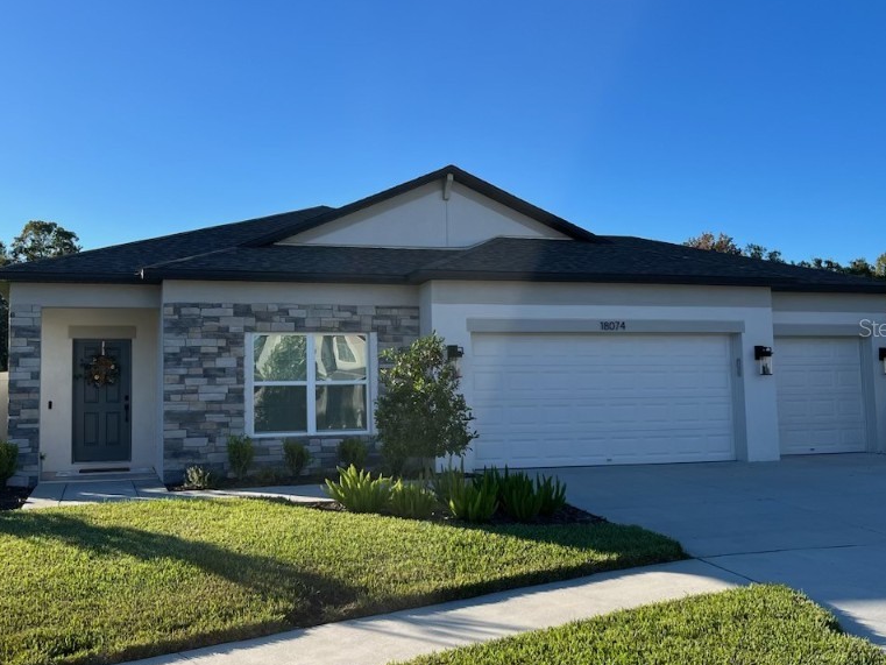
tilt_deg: +4.7
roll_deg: +1.4
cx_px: 373
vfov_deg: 40.7
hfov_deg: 52.4
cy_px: 327
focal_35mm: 35
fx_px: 896
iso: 50
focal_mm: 5.1
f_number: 1.6
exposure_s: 1/2688
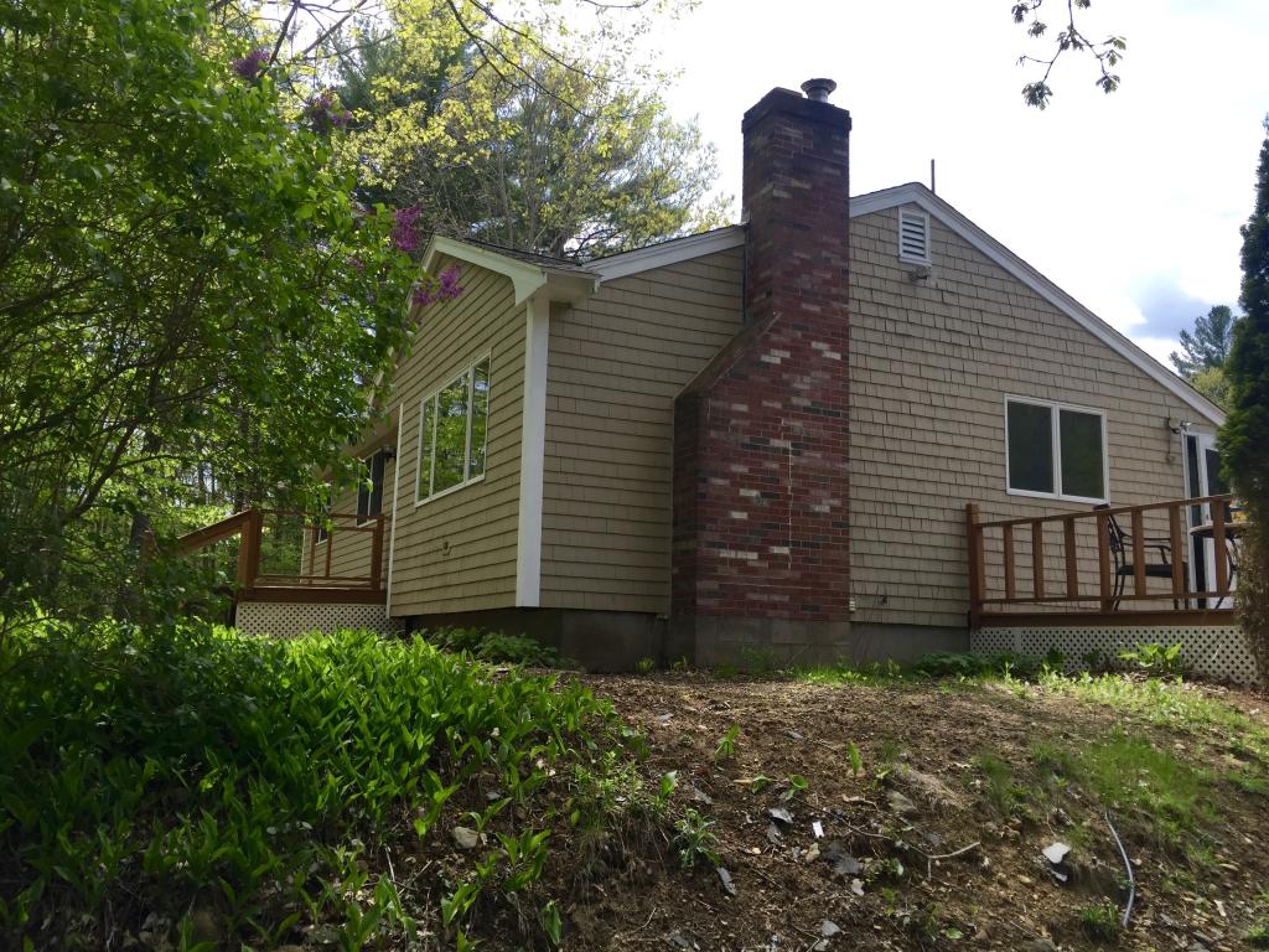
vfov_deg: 48.2
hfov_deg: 61.7
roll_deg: -1.1
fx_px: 1063
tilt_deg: +9.0
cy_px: 476
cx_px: 634
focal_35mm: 29
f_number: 2.2
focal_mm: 4.15
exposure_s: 1/824
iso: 32
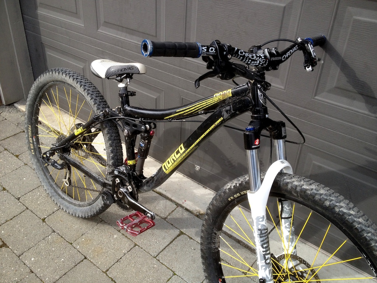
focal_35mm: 35
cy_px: 142
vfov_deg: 40.7
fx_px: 381
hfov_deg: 52.6
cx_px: 188
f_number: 2.4
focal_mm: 4.28
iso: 64
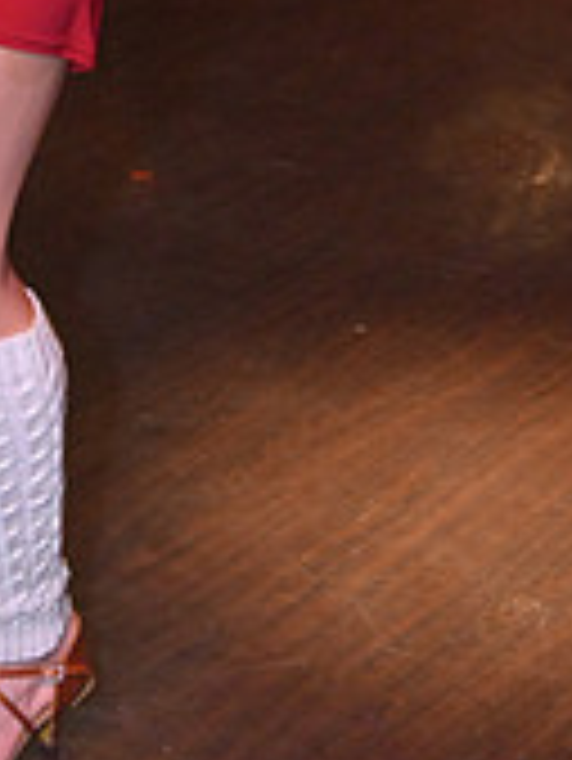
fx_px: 2905
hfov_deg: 10.9
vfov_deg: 14.1
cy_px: -324
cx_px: -268
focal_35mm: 132
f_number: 4
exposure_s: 1/100
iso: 4000
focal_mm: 40
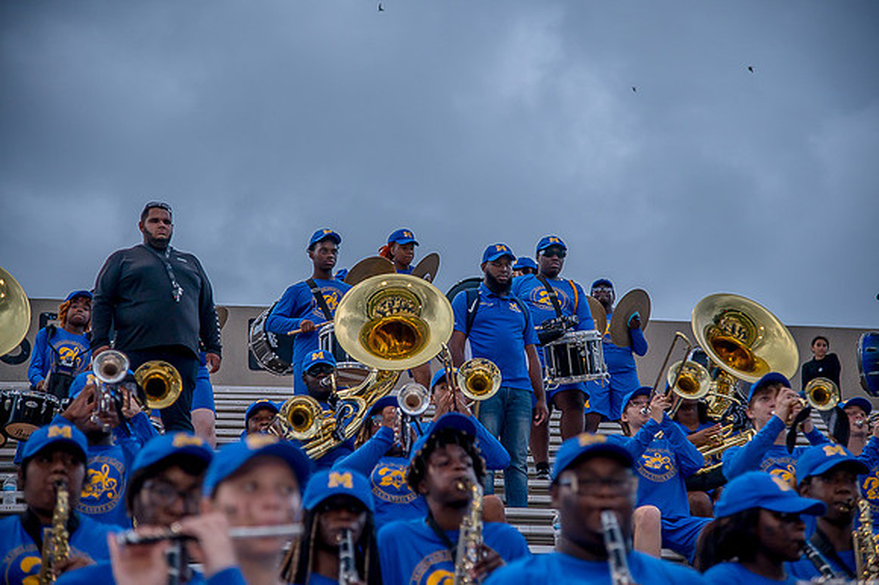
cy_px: 292
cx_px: 440
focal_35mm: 92
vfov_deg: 14.8
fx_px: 2245
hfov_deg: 22.2
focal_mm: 92
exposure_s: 1/200
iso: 400
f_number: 4
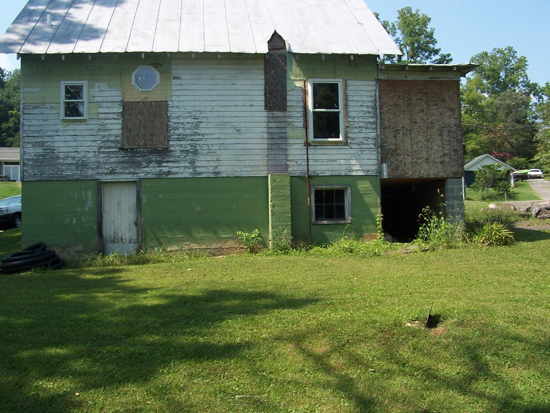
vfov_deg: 37.7
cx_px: 275
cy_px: 206
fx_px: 604
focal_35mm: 38
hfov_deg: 49.0
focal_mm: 6.3
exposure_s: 1/500
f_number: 4
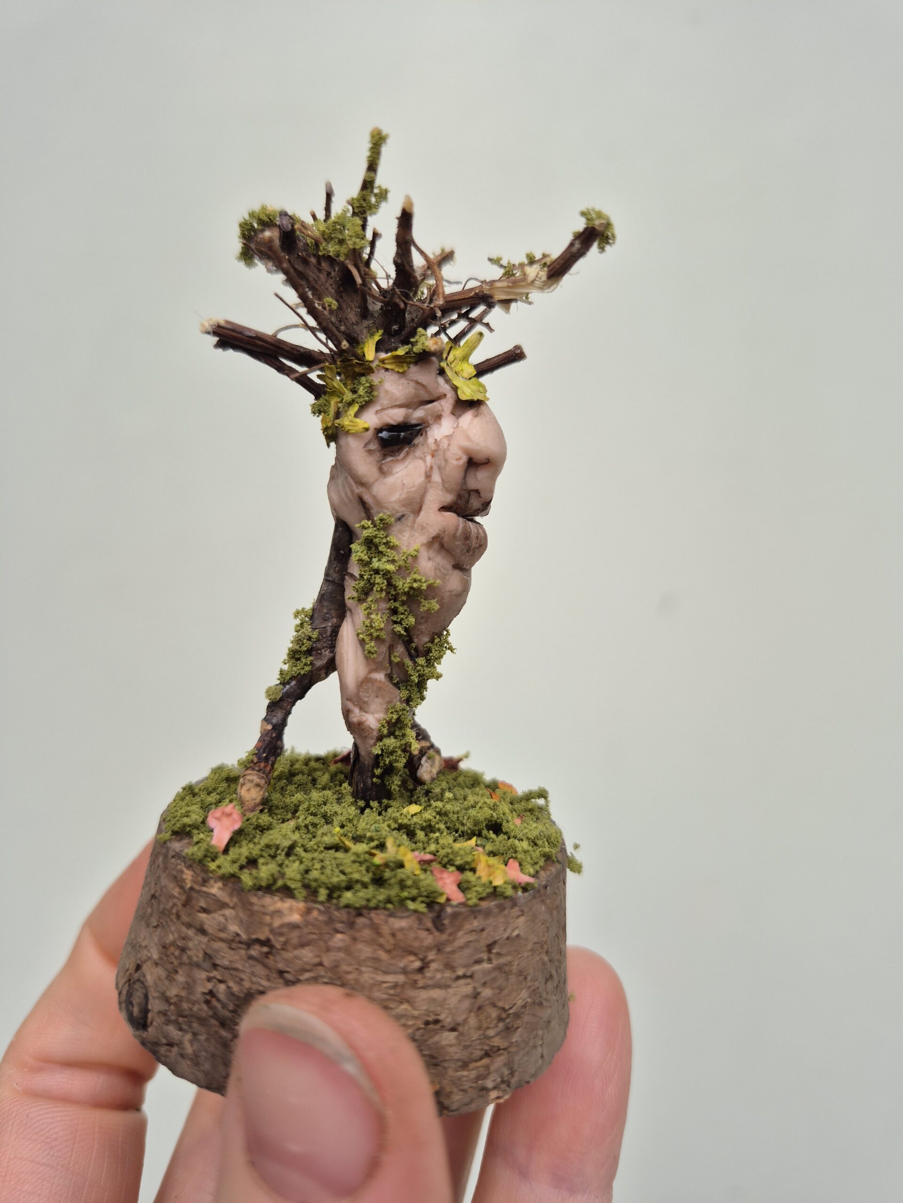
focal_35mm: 23
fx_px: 800
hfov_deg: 58.9
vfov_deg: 73.9
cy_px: 602
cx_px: 452
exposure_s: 1/343
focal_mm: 5.4
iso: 25
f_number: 1.8
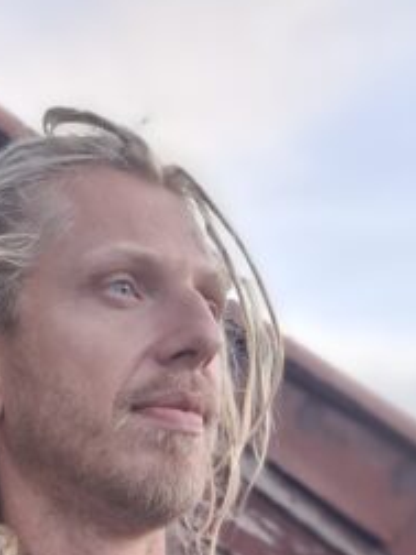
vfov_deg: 21.8
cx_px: 66
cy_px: 852
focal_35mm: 73
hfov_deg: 19.9
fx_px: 1170
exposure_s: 1/100
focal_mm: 5.54
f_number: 1.8
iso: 100
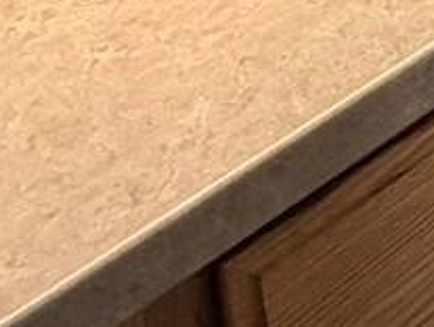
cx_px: 1134
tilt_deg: -10.2
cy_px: -753
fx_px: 1356
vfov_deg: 9.5
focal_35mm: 108
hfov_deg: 12.6
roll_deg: +0.2
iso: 200
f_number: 2.2
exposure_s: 1/60
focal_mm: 2.22
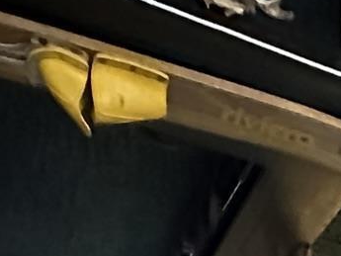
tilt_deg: -5.9
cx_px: 505
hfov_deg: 20.4
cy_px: 745
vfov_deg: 11.5
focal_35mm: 83
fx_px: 818
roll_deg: +0.4
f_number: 2.2
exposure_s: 1/40
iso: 1250
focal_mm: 2.22
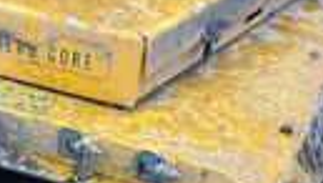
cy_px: 188
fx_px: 841
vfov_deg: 12.3
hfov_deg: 21.5
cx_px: 78
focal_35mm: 98
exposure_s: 1/95
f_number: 1.8
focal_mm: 3
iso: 64
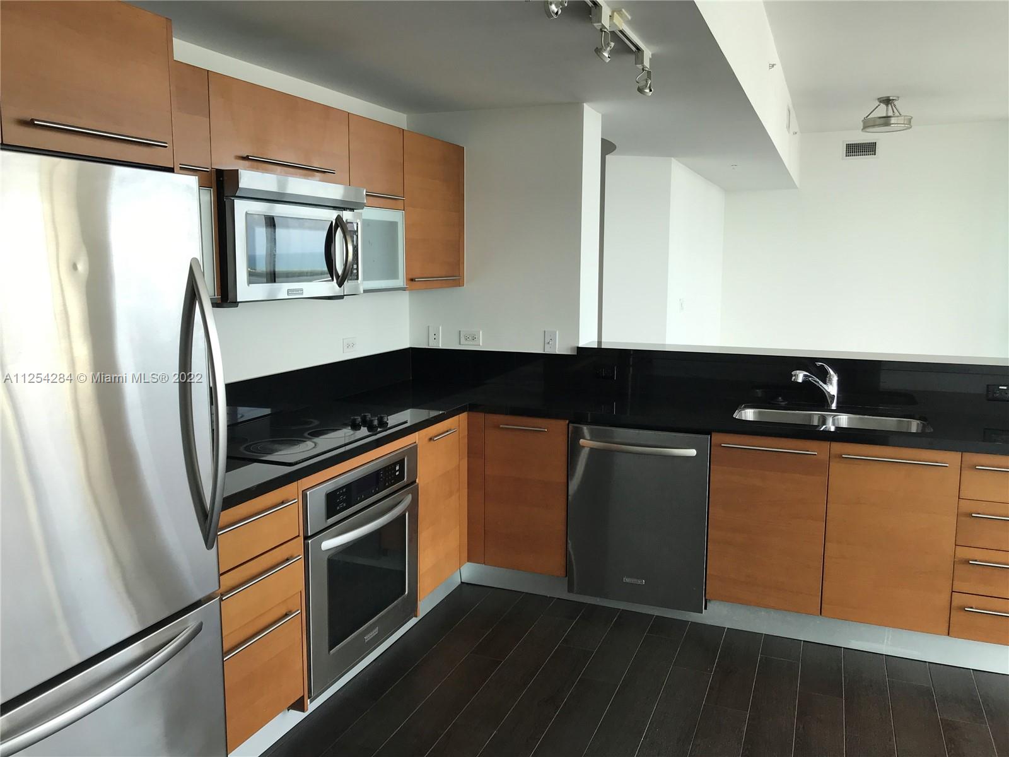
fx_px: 816
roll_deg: -0.9
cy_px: 378
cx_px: 504
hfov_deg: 63.4
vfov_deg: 49.7
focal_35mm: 28
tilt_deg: -8.9
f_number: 1.8
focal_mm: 3.99
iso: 20
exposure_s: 1/130
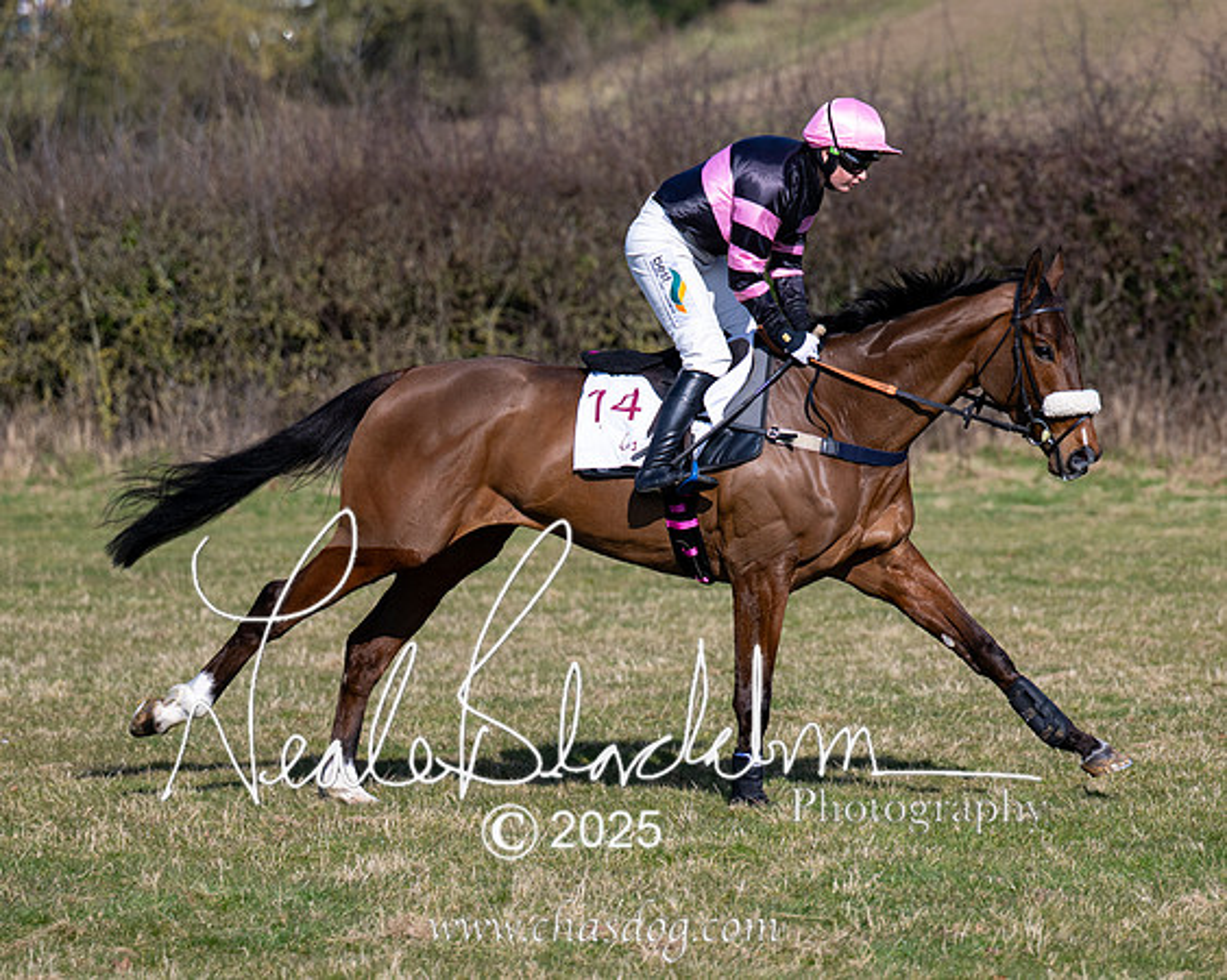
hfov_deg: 10.4
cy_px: 490
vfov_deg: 8.3
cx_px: 681
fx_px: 6749
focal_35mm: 186
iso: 200
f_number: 2.8
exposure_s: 1/5000
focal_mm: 110
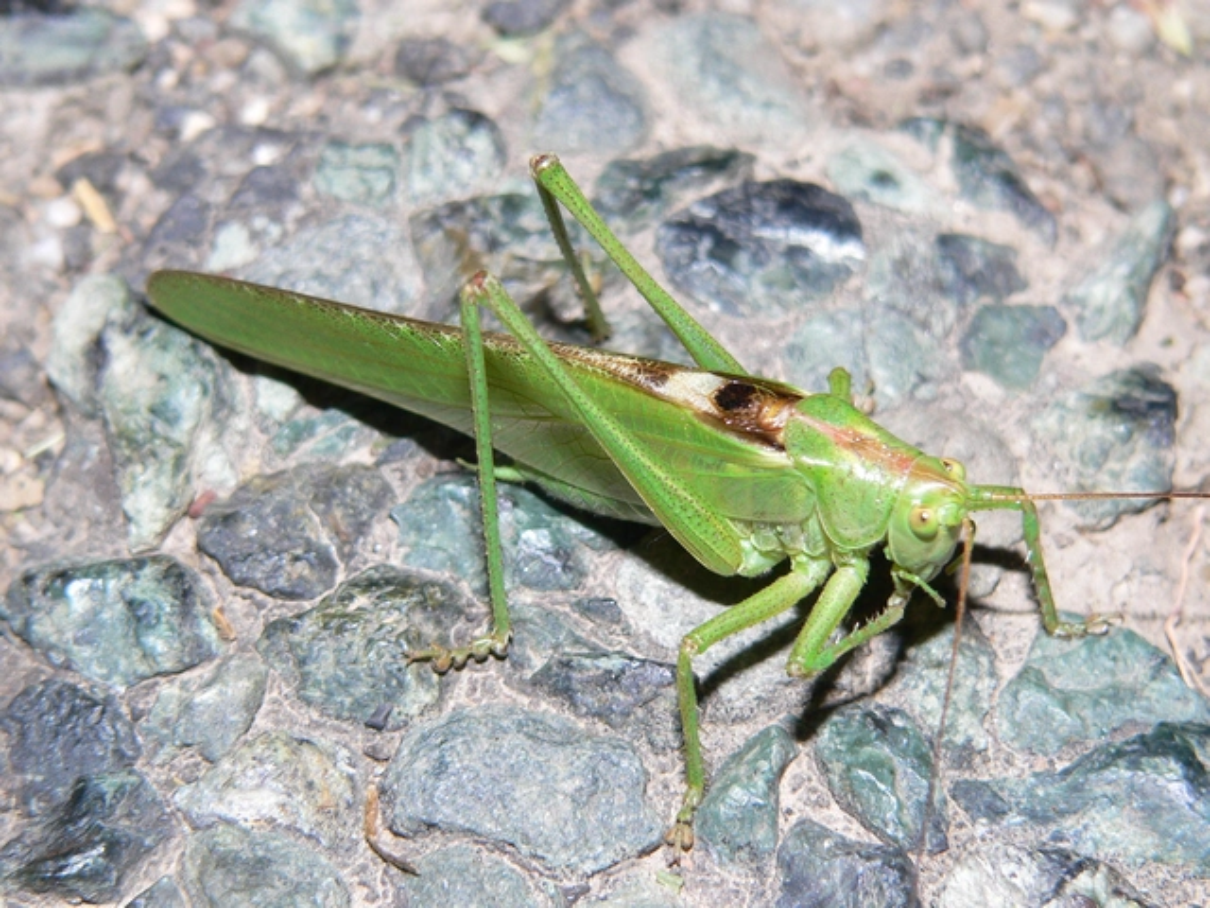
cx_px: 605
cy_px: 454
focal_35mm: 107
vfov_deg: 13.8
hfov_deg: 18.4
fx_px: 3740
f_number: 4
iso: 100
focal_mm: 17.8
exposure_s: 1/60
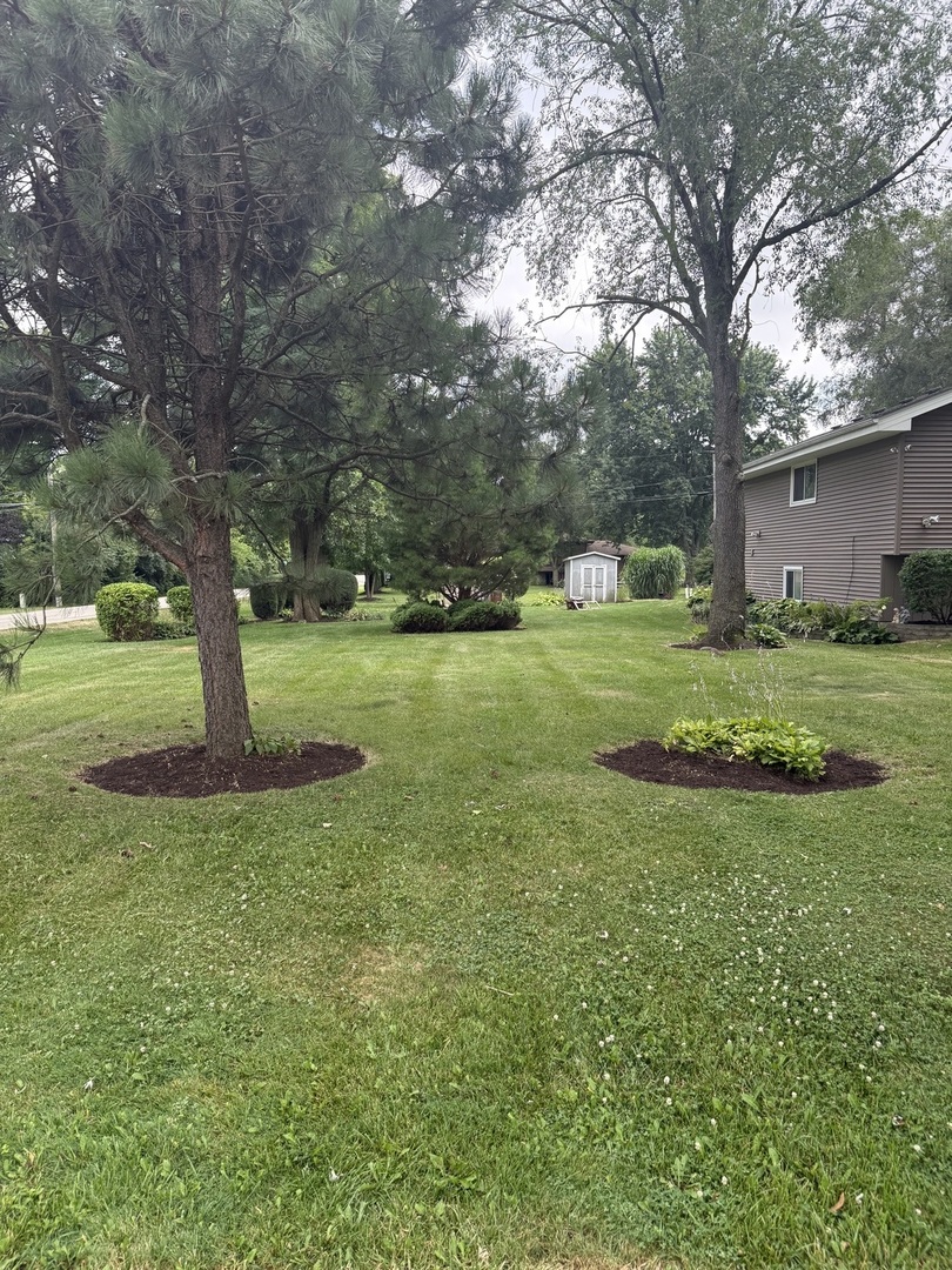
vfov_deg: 71.6
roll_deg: -0.4
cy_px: 635
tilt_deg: -4.3
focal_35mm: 24
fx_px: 880
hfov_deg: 56.8
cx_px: 476
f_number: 1.78
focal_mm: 6.76
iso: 100
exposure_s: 1/1075
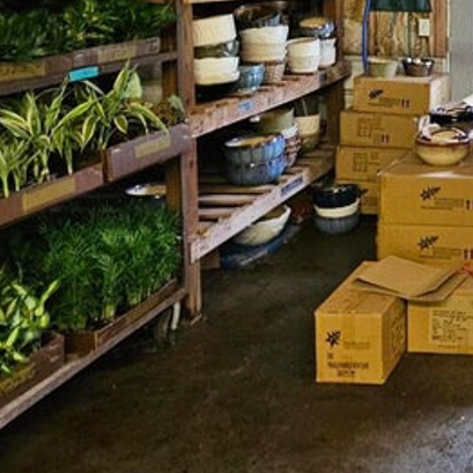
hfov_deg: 30.2
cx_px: 608
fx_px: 696
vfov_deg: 34.9
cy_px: 27
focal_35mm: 45
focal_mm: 2.2
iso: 320
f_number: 2.2
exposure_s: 1/30
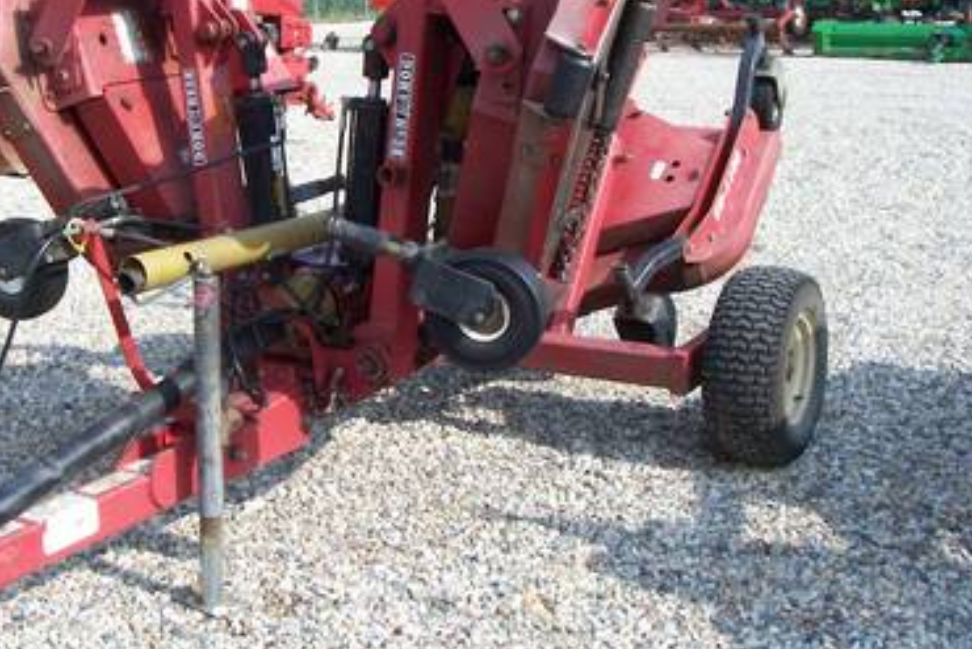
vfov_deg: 25.8
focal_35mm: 52
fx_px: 1404
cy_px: 189
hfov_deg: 37.9
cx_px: 355
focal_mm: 5.6
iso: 80
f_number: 5.1
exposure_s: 1/312
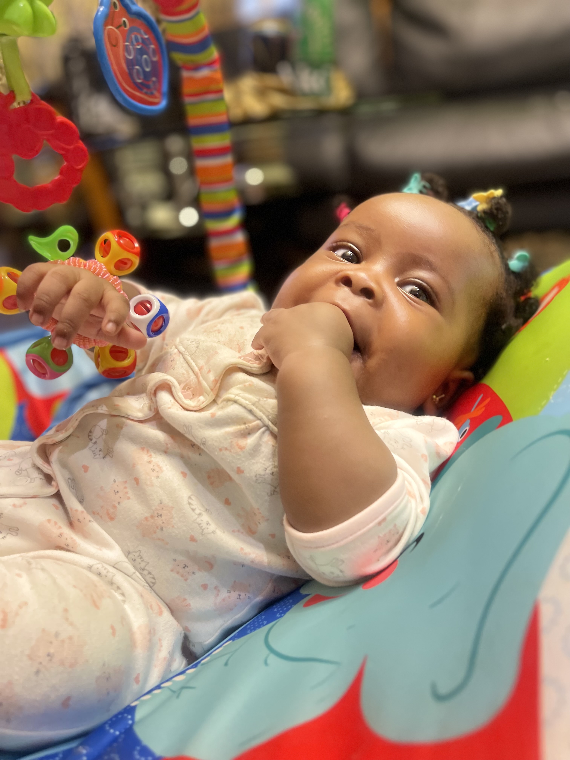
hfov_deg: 53.1
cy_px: 380
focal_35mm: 26
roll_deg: +9.2
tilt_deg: -22.7
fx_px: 571
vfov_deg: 67.3
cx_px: 285
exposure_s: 1/50
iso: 250
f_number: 1.6
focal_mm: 5.1
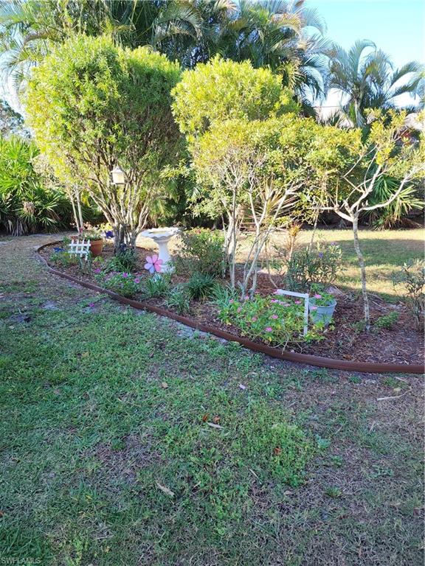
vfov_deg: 73.9
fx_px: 377
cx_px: 212
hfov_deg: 58.9
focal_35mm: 23
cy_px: 283
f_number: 1.8
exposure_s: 1/120
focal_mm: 6.4
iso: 12
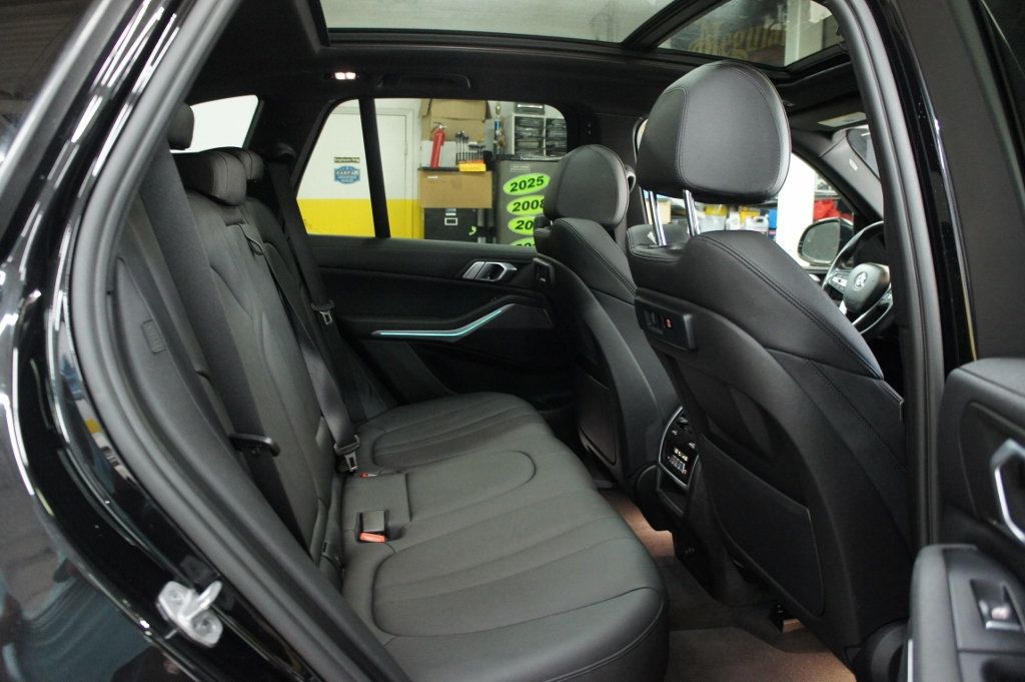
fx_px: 768
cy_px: 341
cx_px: 512
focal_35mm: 27
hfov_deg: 67.4
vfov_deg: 47.9
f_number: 3.5
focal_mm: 18
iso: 1600
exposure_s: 1/20
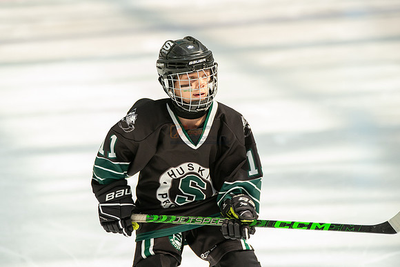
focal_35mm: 283
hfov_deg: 7.3
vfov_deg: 4.9
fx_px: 3142
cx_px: 171
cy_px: 114
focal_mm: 247
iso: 1600
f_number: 3.5
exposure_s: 1/2500
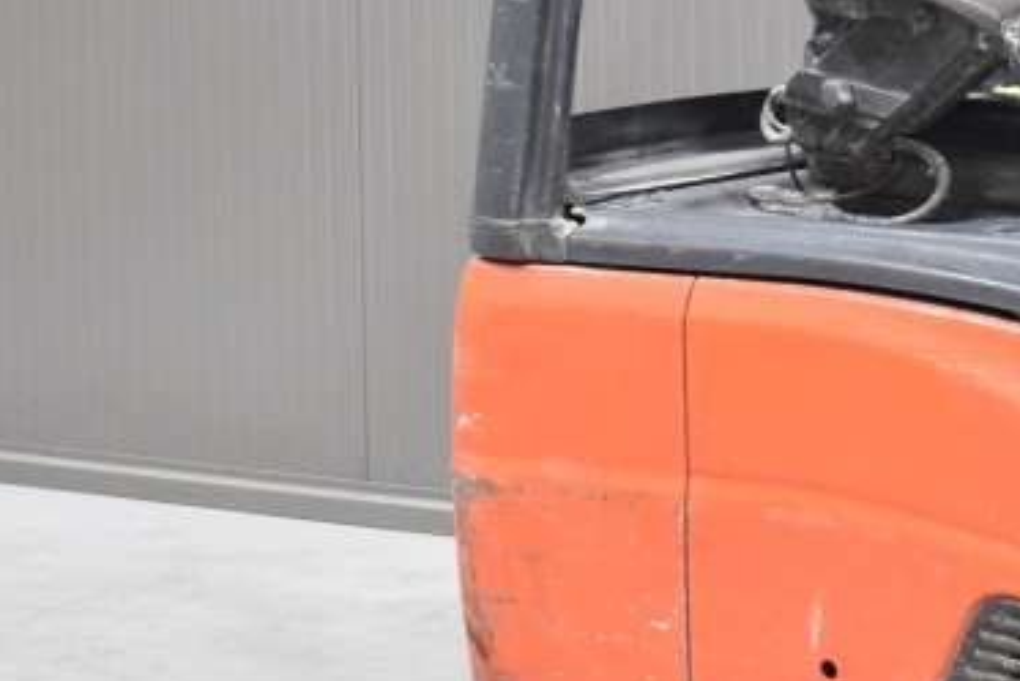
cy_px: 63
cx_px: 1351
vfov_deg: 11.3
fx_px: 3418
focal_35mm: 121
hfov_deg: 16.0
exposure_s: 1/25
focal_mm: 25
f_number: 5
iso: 1600
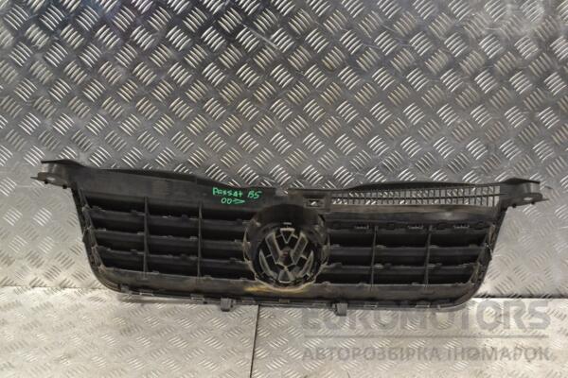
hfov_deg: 49.6
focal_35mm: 39
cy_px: 189
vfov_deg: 34.2
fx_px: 615
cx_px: 284
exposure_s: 1/250
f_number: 8
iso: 3200
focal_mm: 26
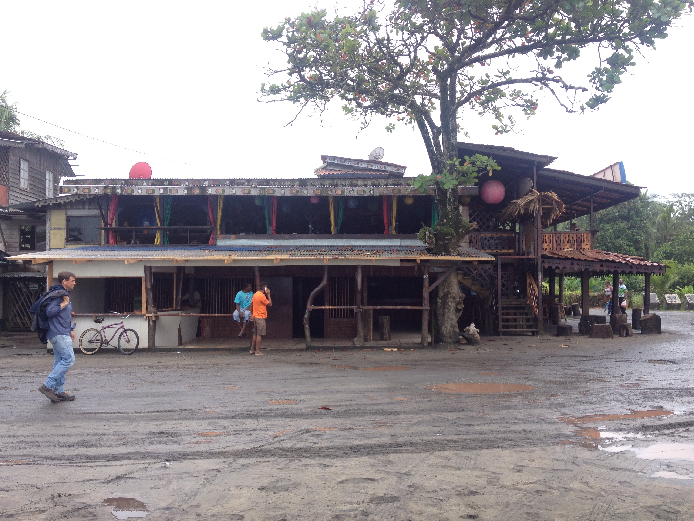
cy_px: 260
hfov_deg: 52.6
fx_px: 702
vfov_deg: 40.7
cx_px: 347
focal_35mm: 35
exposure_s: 1/317
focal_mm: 4.28
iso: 50
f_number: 2.4
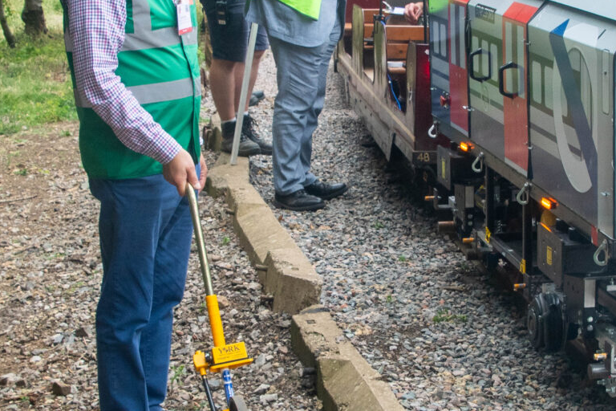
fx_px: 1078
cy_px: 156
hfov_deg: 31.3
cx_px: 471
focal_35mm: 63
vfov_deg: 21.5
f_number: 9
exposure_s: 1/160
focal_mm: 21
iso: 320
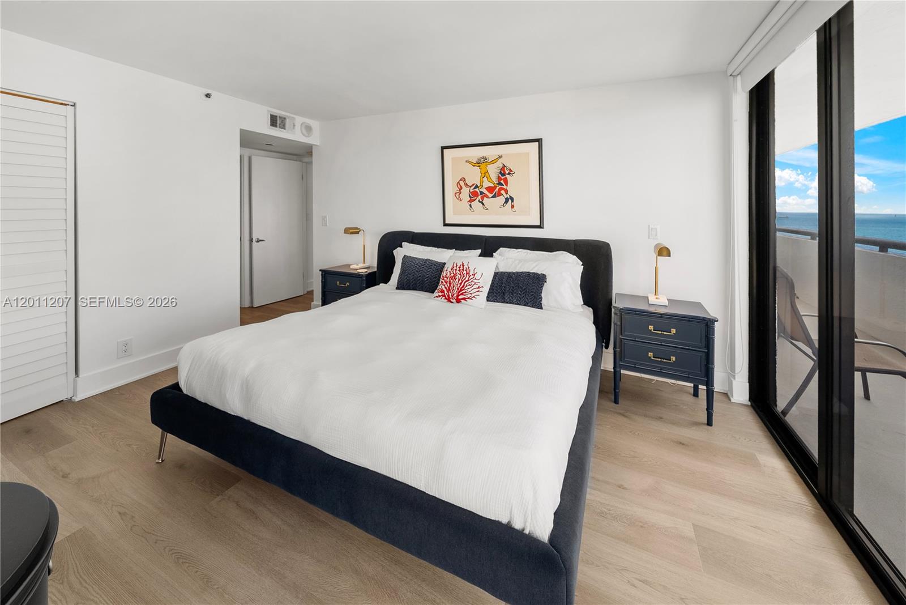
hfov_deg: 112.6
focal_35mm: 12
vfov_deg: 90.1
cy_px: 302
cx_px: 453
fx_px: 302
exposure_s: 1/250
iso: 200
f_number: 8
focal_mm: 12
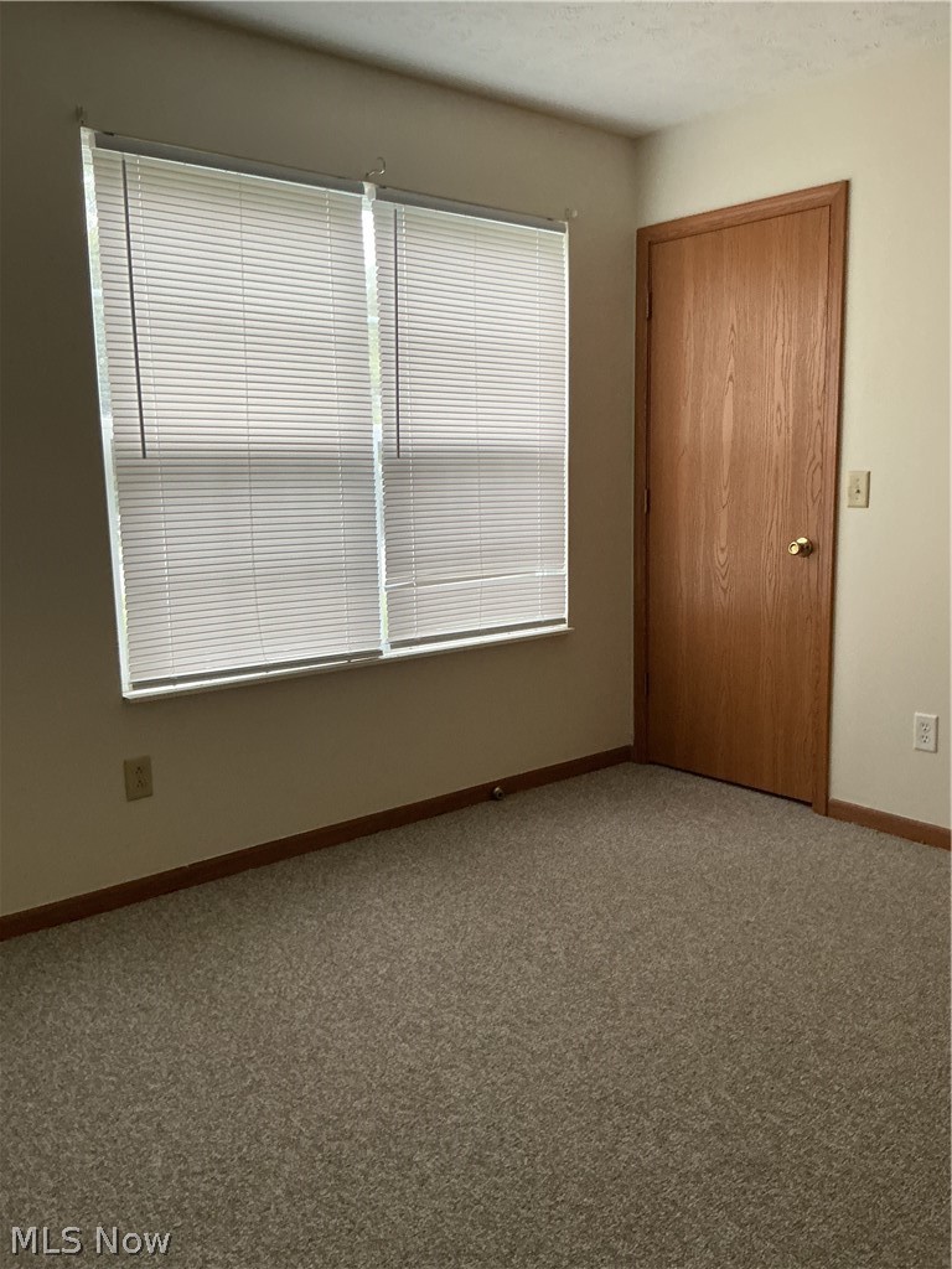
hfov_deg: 48.2
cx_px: 476
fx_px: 1063
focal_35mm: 29
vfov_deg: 61.7
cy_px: 634
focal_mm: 3
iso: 80
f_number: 1.8
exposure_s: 1/60
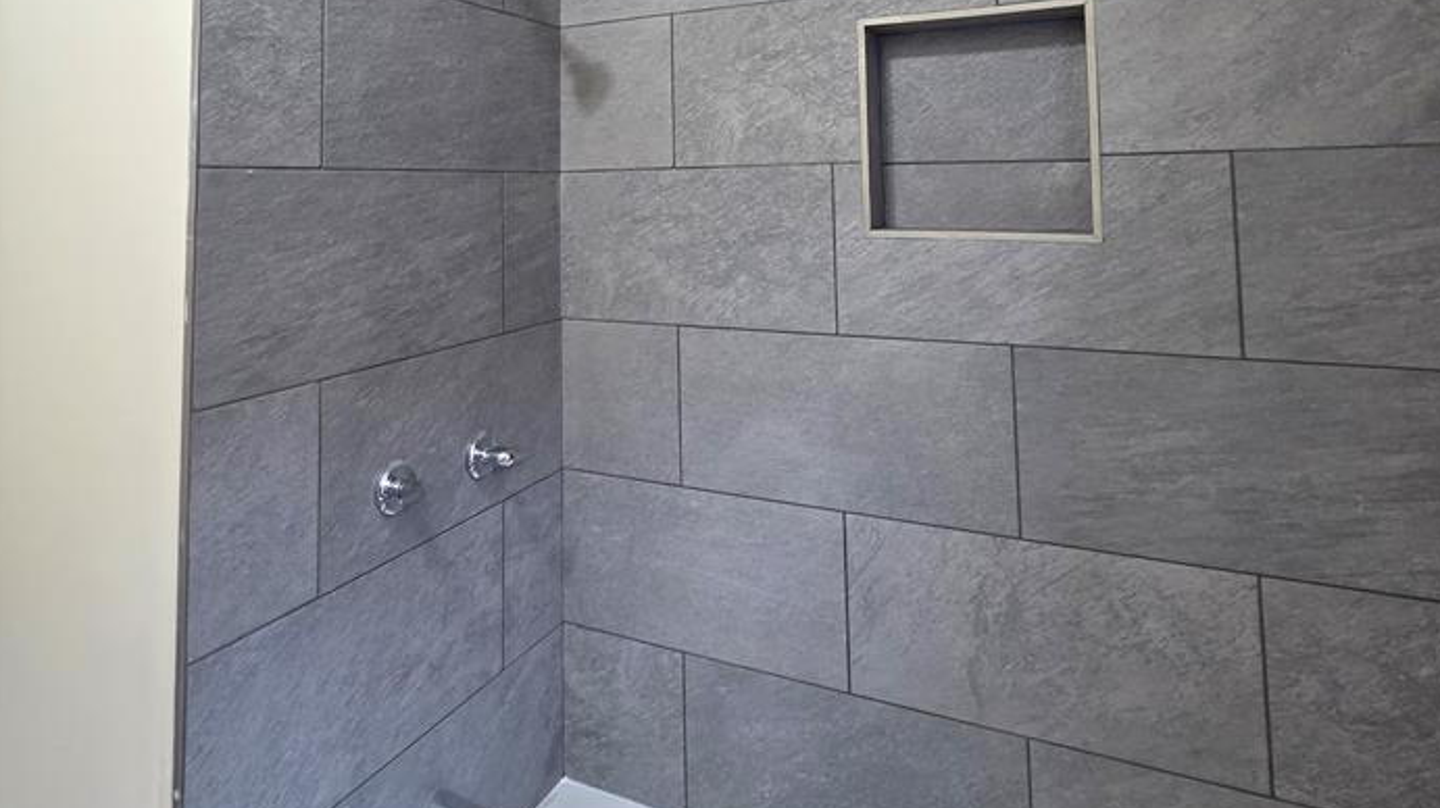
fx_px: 802
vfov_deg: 49.7
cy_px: 137
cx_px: 686
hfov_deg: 83.8
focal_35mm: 21
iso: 200
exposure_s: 1/60
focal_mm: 2.2
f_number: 2.2
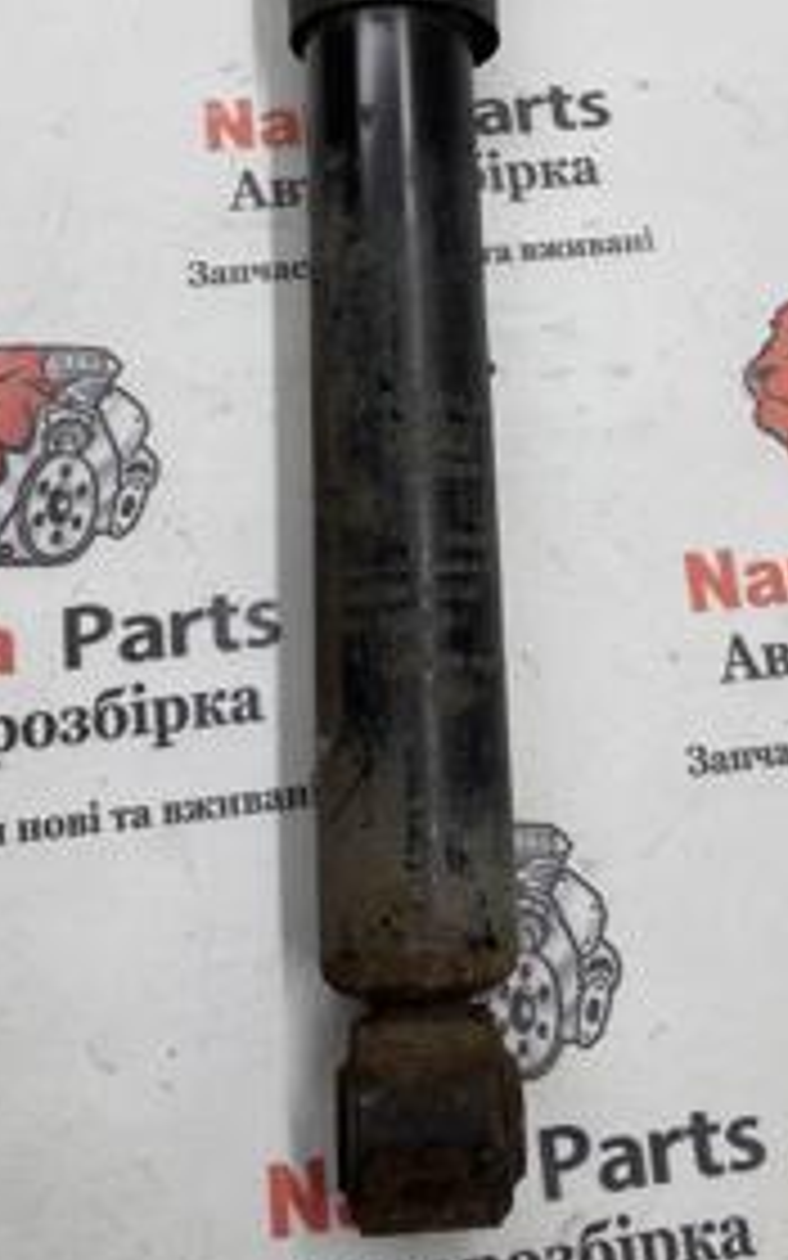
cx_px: 486
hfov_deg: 26.3
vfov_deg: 39.7
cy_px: 284
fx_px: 1684
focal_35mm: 49
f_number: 1.79
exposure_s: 1/60
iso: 124
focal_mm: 4.71
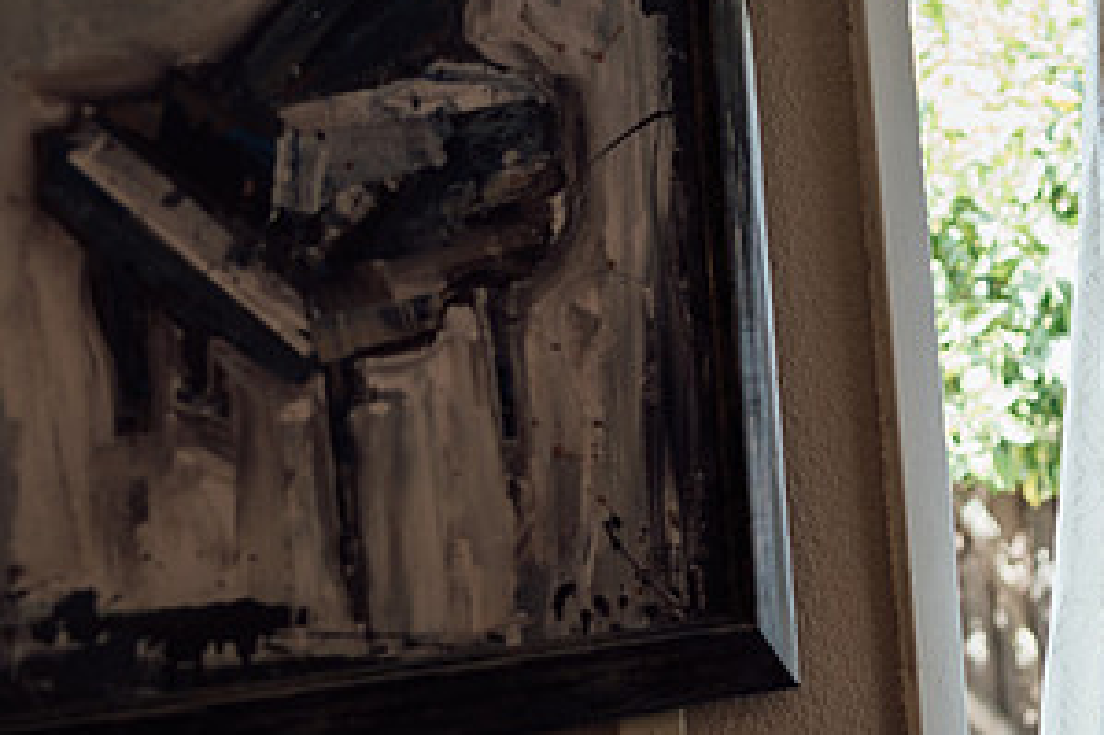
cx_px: 687
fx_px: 2084
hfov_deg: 29.6
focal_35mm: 68
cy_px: 334
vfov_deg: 20.0
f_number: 1.8
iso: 320
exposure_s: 1/640
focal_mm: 35
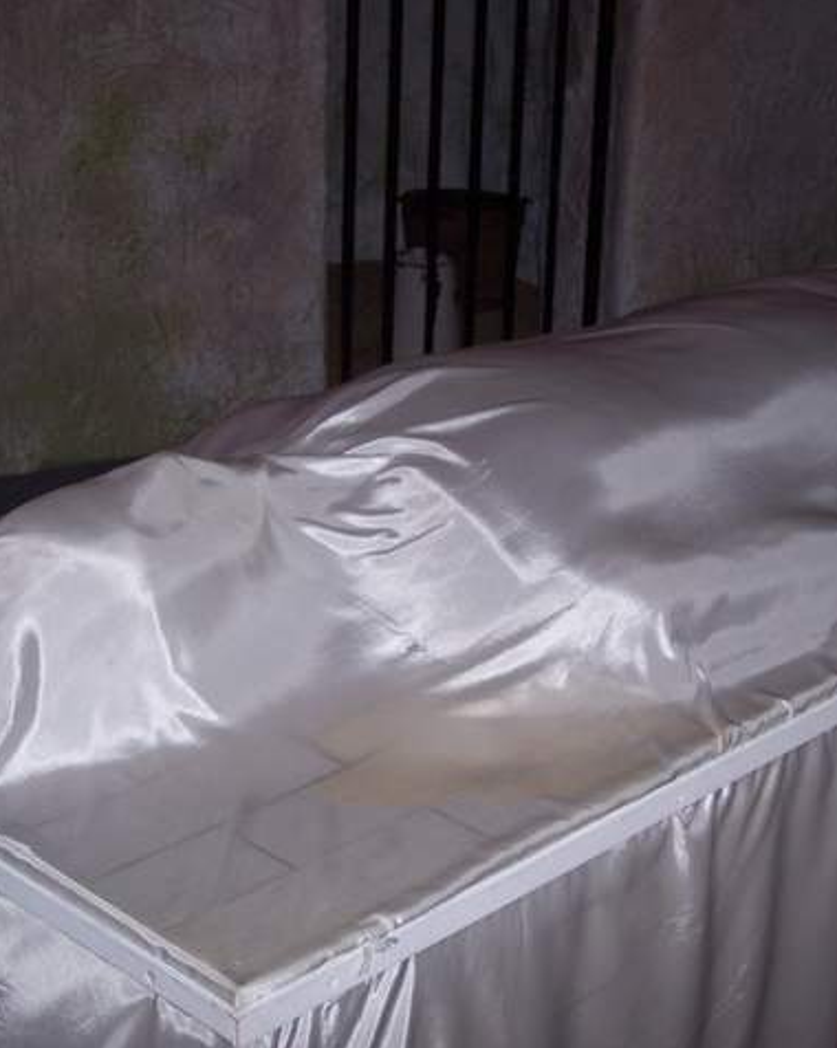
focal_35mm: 67
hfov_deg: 22.7
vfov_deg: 28.3
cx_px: 518
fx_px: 2077
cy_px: 524
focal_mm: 10.7
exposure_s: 1/30
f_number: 3.4
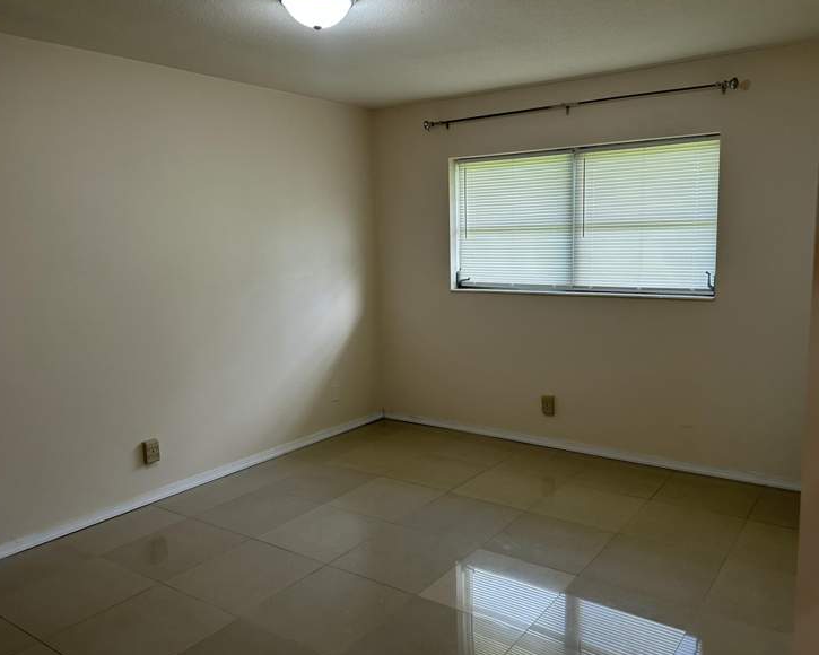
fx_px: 679
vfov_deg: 51.5
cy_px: 330
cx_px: 439
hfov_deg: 62.1
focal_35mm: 28
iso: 125
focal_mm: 5.7
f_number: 1.5
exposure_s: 1/120
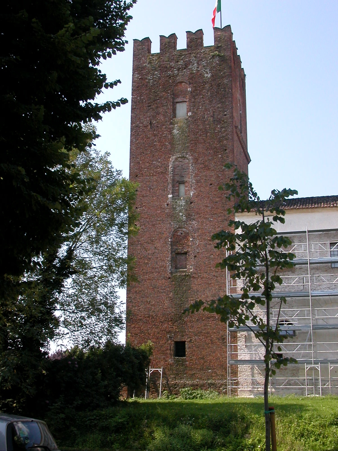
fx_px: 560
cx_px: 169
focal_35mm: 43
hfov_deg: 33.6
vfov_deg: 43.9
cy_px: 226
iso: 100
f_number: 4.8
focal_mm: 6.6
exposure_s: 1/290
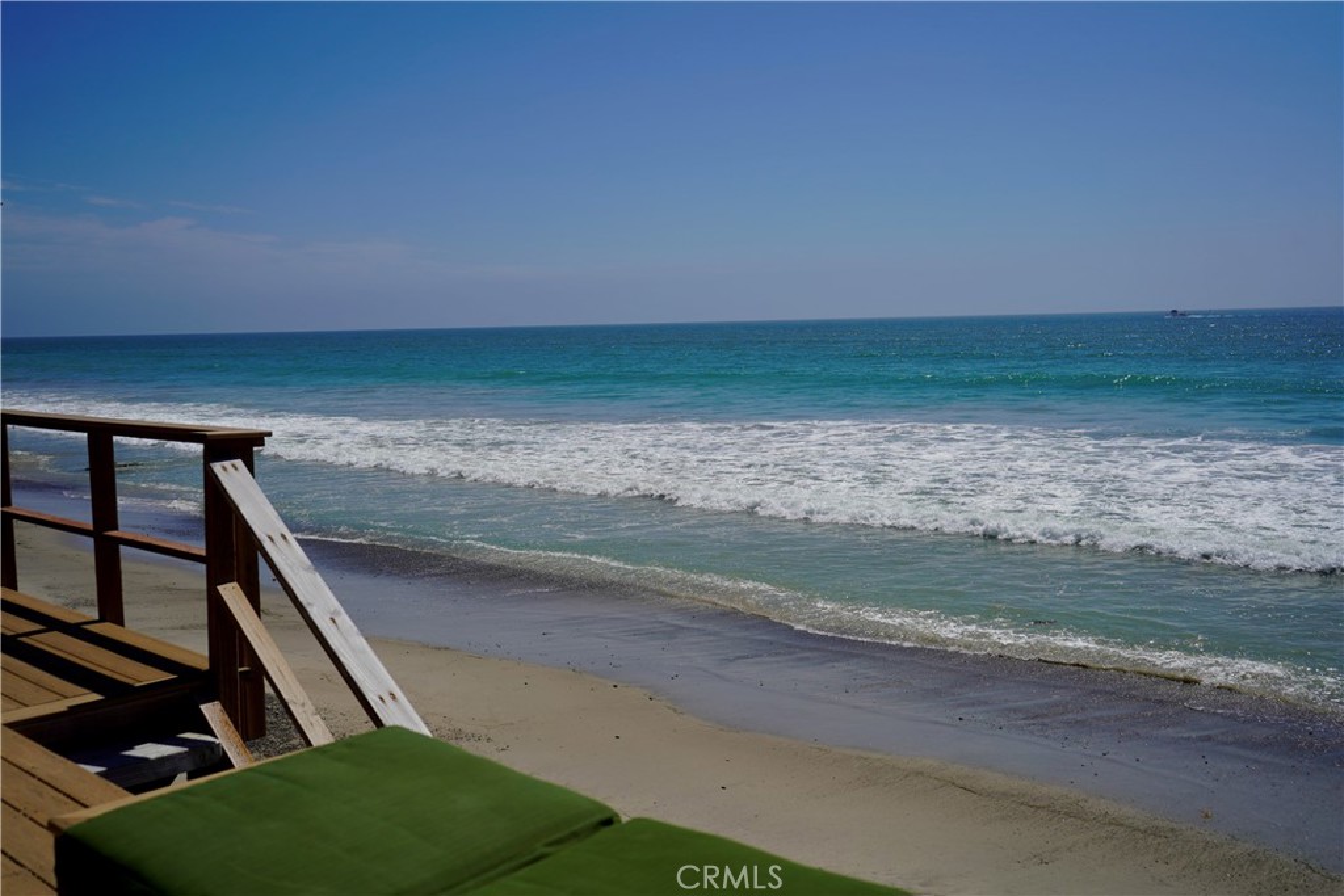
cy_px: 448
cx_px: 672
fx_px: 1269
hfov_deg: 55.8
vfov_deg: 38.9
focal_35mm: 34
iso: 100
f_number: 5
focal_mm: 34
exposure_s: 1/2000
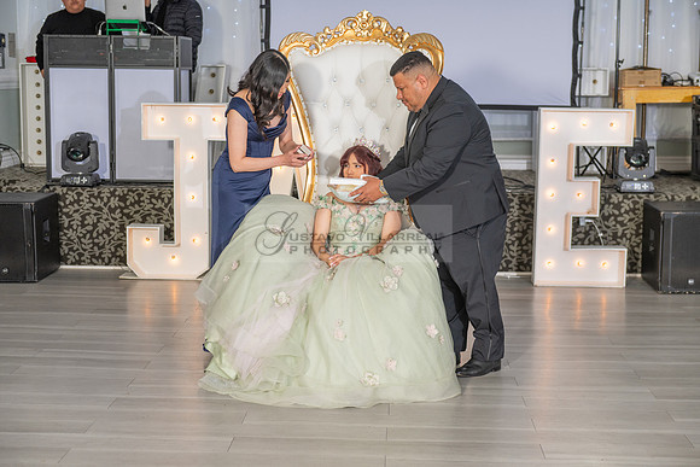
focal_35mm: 58
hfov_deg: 34.5
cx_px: 350
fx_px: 1128
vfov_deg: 23.4
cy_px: 234
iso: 500
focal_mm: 58
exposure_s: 1/200
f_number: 3.5
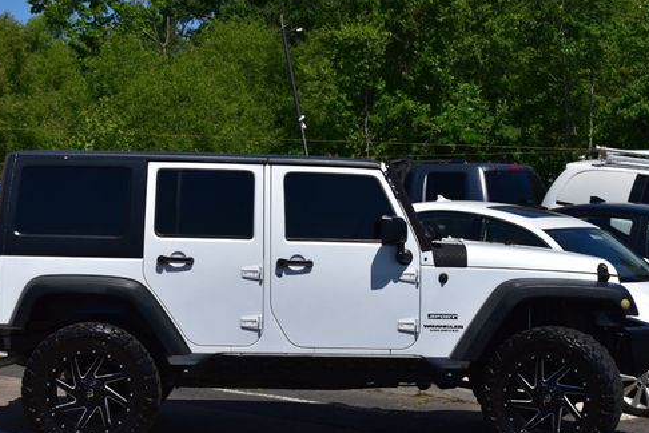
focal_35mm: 79
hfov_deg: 25.6
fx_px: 1424
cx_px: 258
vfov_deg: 17.3
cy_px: 251
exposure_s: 1/640
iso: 200
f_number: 11
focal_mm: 40
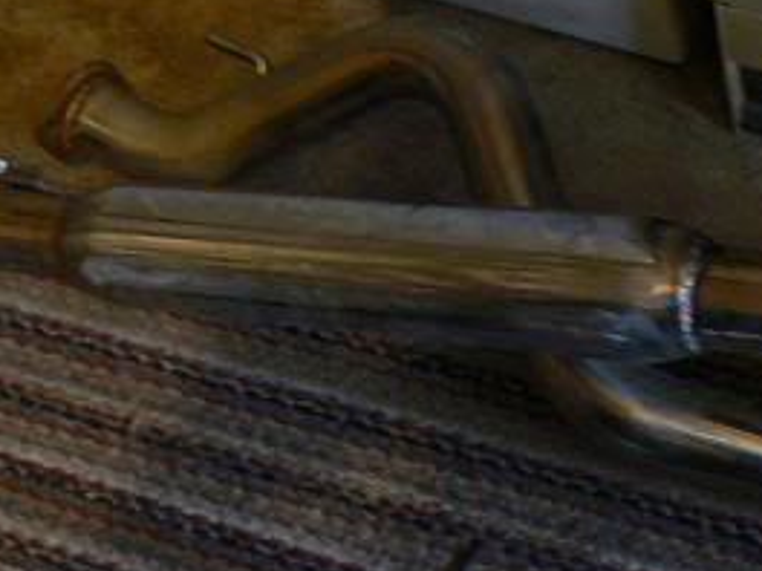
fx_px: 1871
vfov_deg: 17.4
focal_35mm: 85
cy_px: 239
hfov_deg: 22.9
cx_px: 251
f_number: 2.8
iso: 200
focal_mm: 7.4
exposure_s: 1/4
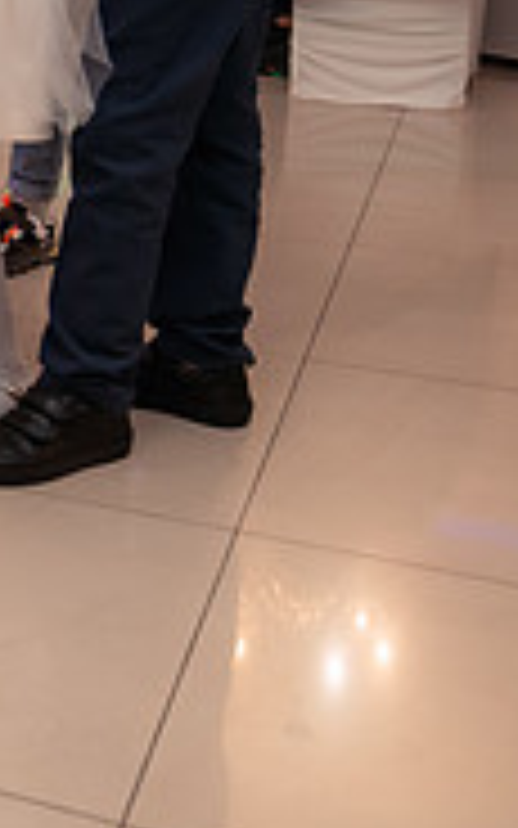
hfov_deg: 14.1
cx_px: -448
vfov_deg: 24.8
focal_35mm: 81
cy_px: 82
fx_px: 1830
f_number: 2.8
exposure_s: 1/200
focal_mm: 23
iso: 1600
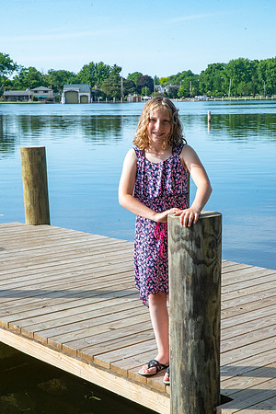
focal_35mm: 70
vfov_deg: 28.8
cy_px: 207
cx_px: 138
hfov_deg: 19.5
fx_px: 805
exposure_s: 1/200
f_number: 20
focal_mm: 70
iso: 800
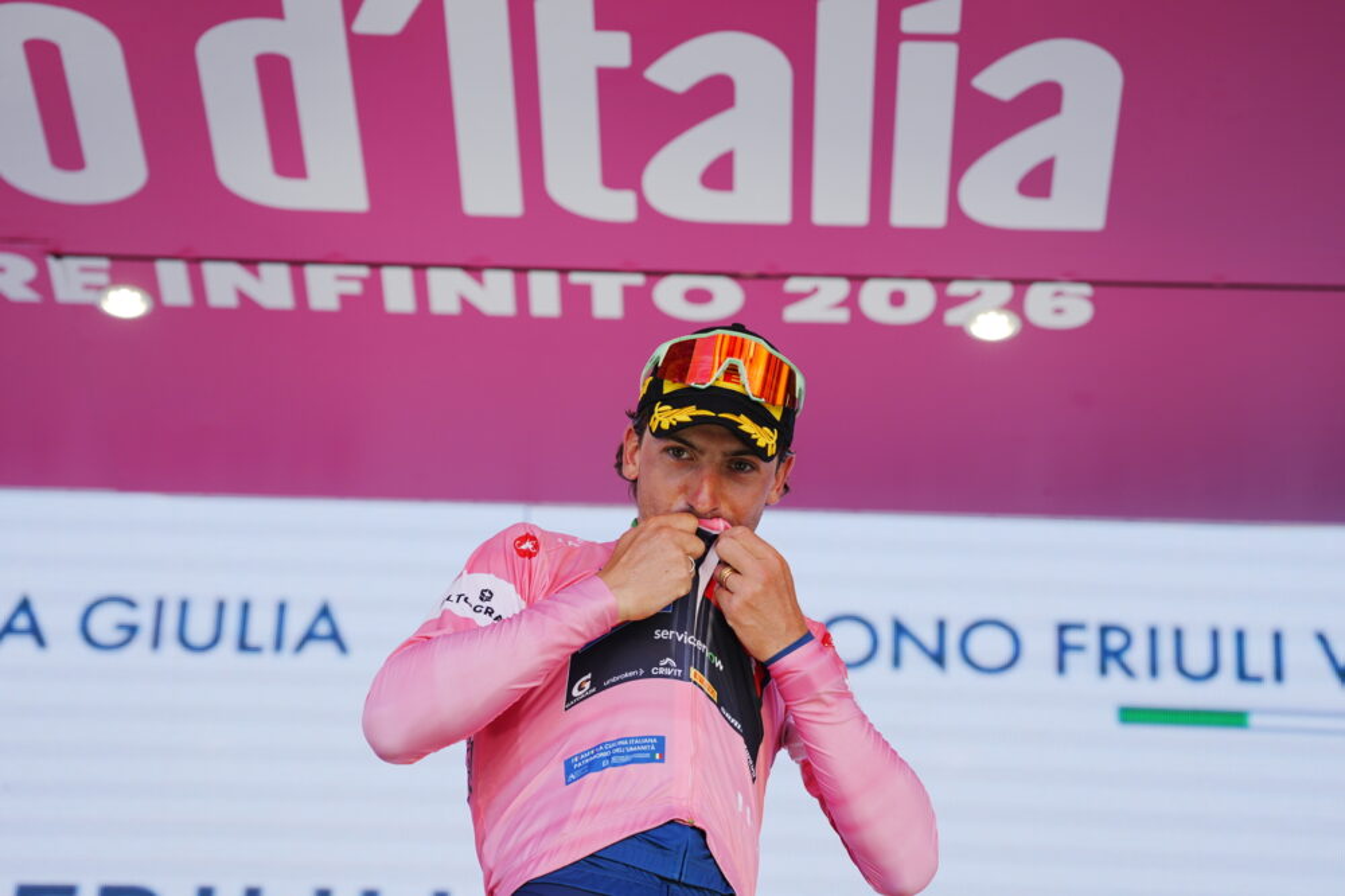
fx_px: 4706
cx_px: 672
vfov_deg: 10.9
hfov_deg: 16.3
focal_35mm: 126
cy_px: 448
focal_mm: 126
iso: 200
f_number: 3.5
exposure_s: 1/500
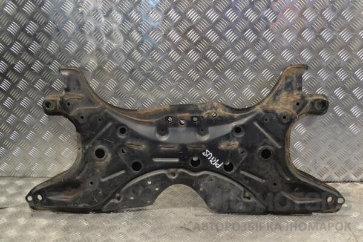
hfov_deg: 53.1
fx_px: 363
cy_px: 121
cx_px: 182
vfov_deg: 36.9
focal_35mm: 36
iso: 3200
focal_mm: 24
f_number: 7.1
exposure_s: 1/200
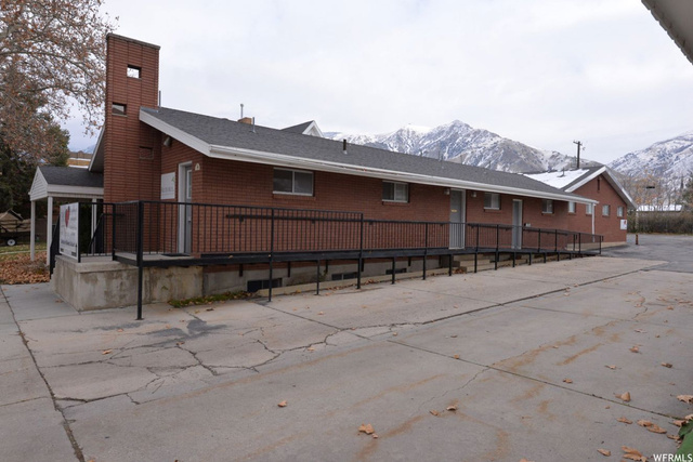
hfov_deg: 78.6
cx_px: 346
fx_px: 424
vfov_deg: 57.3
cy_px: 231
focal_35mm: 22
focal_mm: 22
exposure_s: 1/800
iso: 2000
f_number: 14
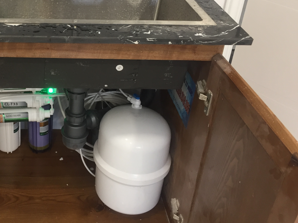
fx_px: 405
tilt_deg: -27.2
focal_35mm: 47
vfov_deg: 30.4
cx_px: 57
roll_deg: -3.8
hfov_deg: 38.8
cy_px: 57
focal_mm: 4.15
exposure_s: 1/33
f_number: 2.2
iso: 100
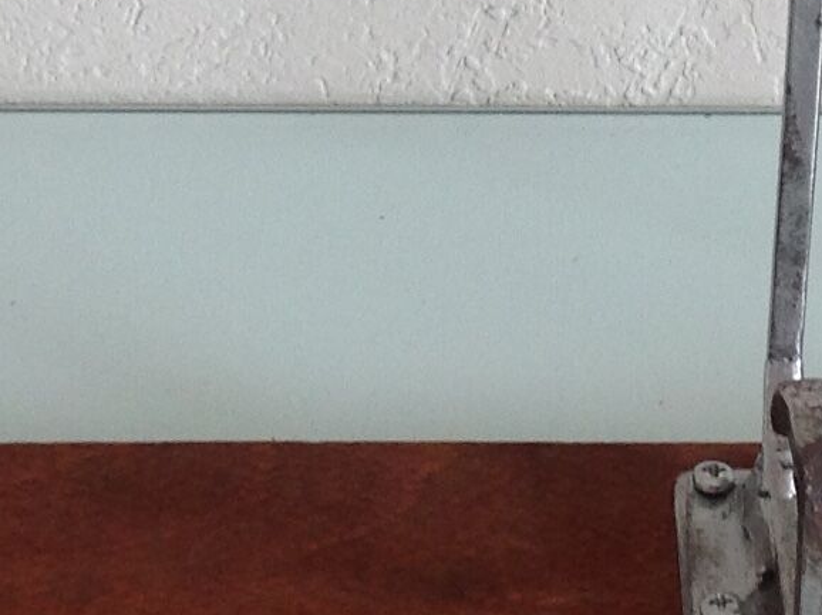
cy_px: -101
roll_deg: -1.0
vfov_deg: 9.3
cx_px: 671
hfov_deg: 12.5
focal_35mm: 157
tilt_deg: -30.5
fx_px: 3724
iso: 50
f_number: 2.4
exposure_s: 1/20
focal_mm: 4.28
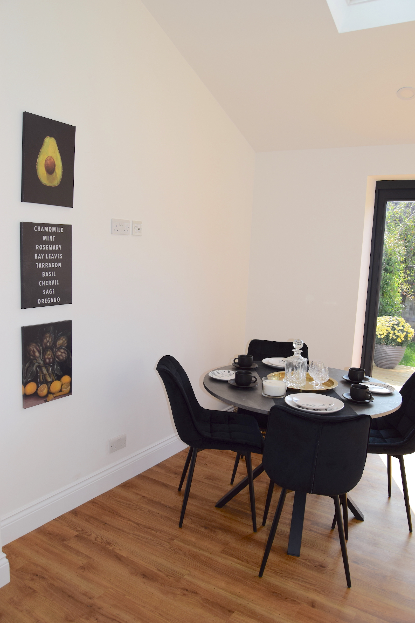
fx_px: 467
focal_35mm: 27
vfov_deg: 67.4
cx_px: 208
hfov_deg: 47.9
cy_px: 312
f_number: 5.6
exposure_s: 1/125
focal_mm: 18
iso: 140
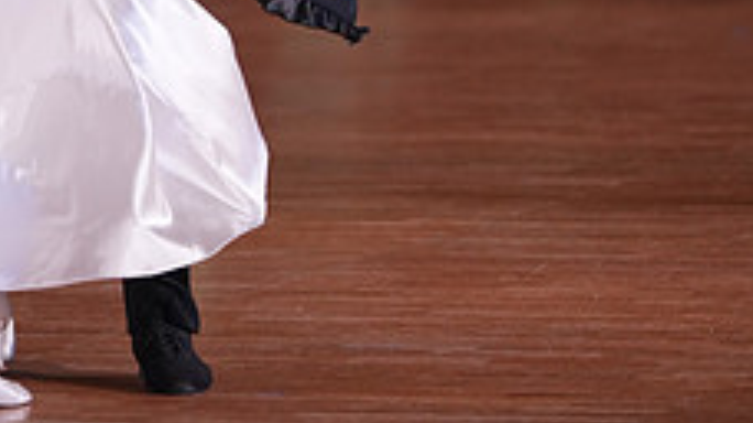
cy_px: -178
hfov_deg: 4.5
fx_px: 9679
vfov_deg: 2.5
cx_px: 157
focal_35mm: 485
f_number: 2.8
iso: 800
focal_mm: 182
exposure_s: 1/400
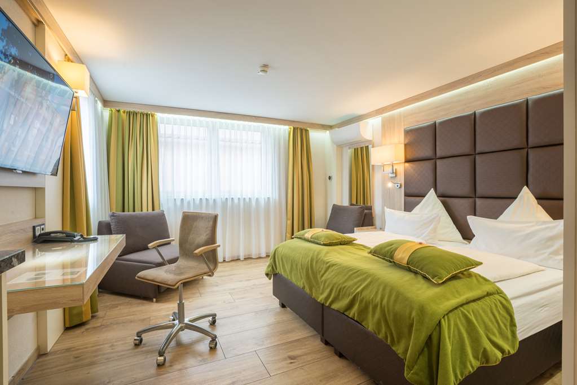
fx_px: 256
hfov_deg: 96.7
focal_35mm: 16
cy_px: 192
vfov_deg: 73.7
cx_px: 288
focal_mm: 16
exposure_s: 1/20
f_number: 11
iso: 100
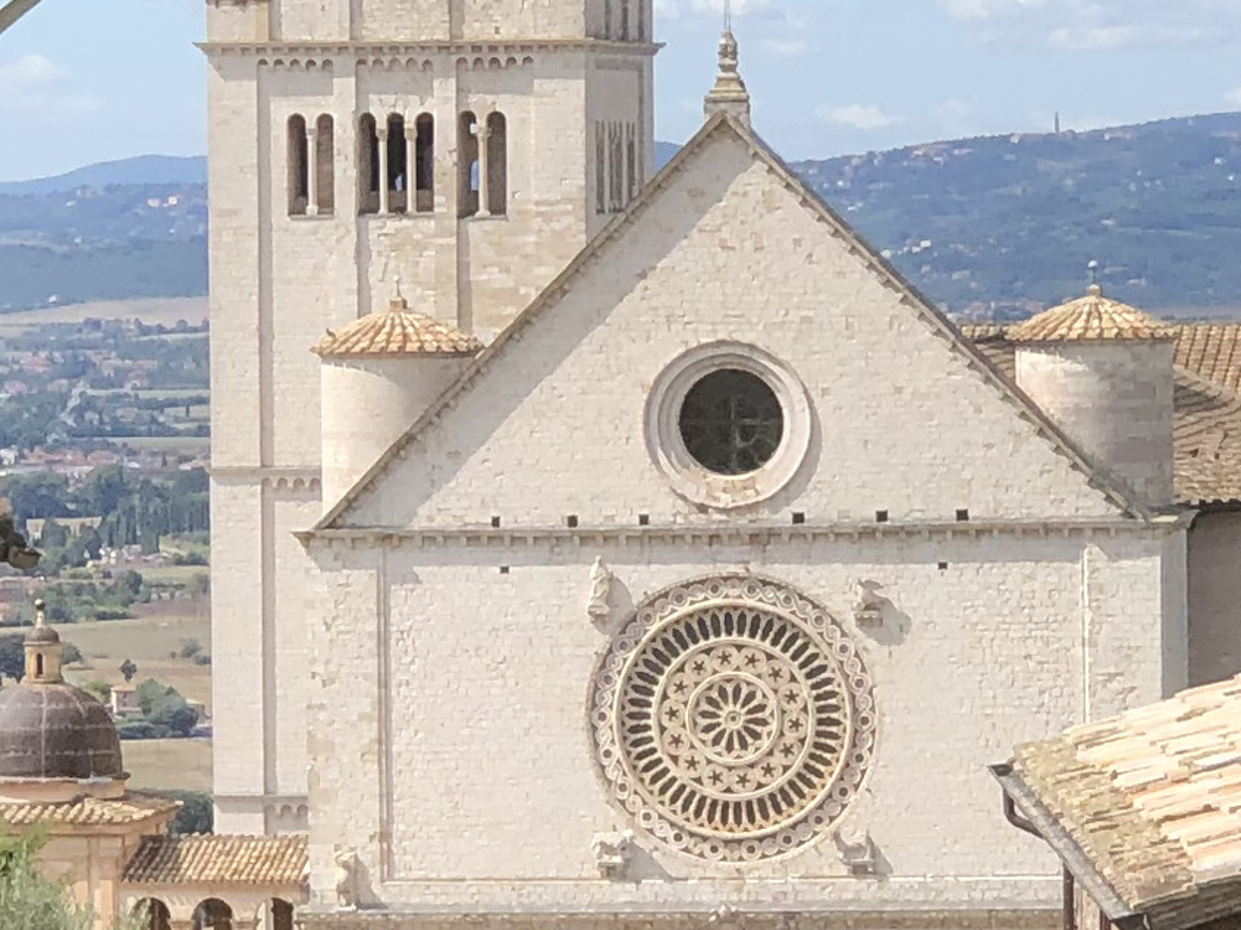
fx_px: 8817
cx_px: 723
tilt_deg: -3.3
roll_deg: +0.9
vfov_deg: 6.0
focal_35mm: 246
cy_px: 455
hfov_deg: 8.1
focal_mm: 6
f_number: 2.4
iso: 16
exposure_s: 1/1021
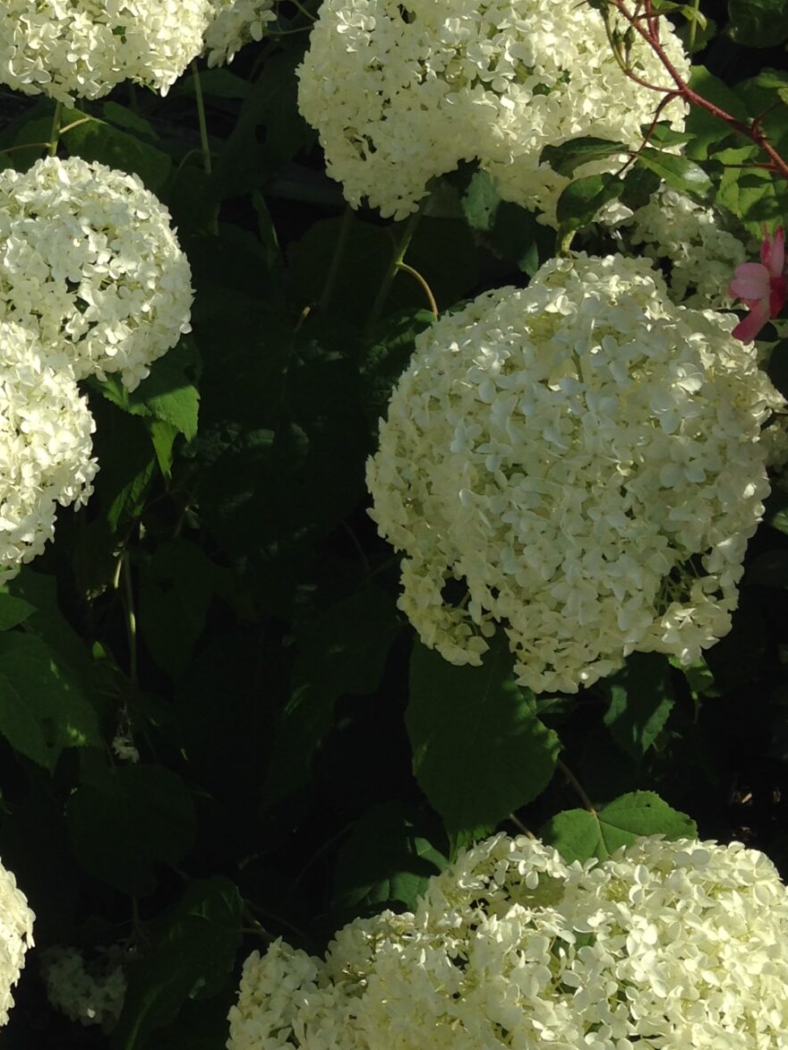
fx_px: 2185
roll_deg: +1.1
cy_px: 397
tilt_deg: -30.9
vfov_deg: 26.9
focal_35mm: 72
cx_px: -44
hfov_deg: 19.7
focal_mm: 4.12
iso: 50
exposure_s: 1/2463
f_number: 2.4
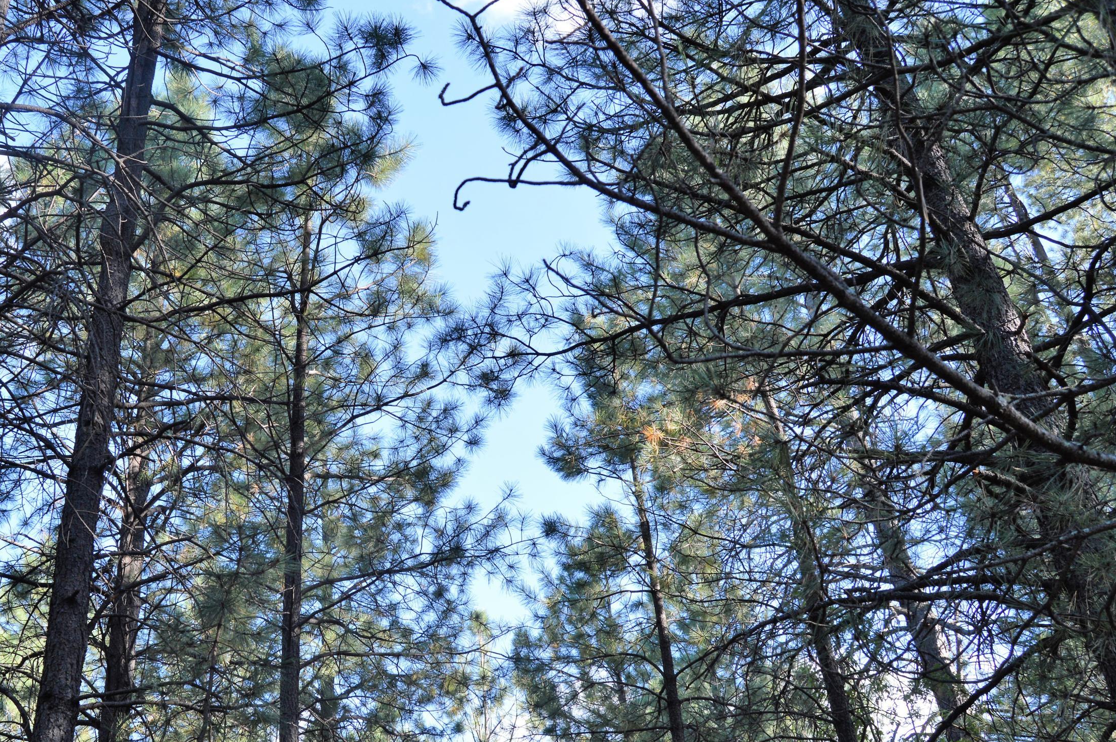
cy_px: 462
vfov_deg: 35.7
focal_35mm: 37
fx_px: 1146
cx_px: 404
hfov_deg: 51.3
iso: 220
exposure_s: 1/125
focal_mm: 18
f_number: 5.6
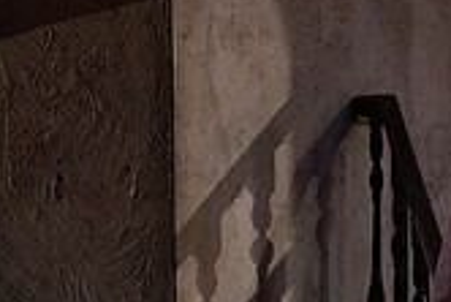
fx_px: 7837
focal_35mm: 625
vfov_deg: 2.2
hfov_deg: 3.3
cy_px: 377
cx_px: 780
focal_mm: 179
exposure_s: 1/250
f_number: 8
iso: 3200
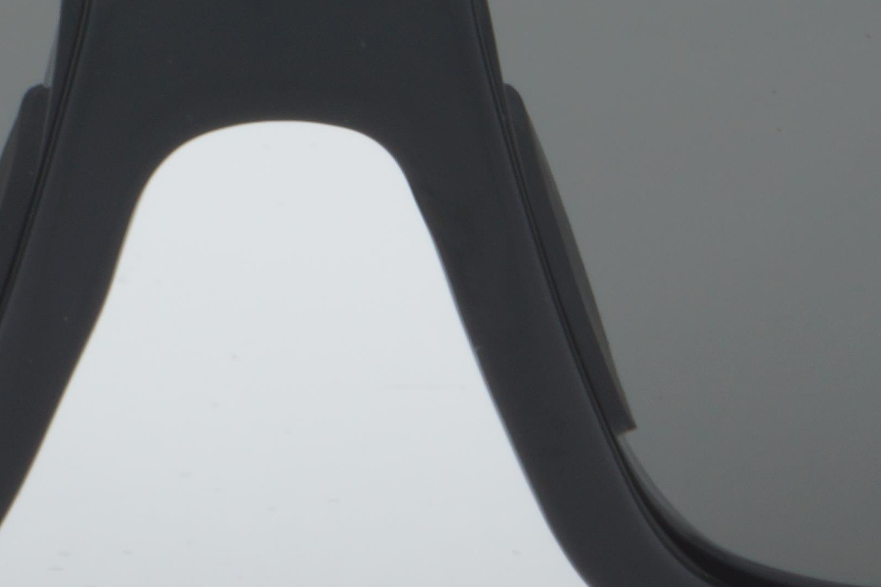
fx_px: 7534
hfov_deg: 6.7
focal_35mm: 308
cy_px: 199
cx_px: 252
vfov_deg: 4.5
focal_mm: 55
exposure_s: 1/4
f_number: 32
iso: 100
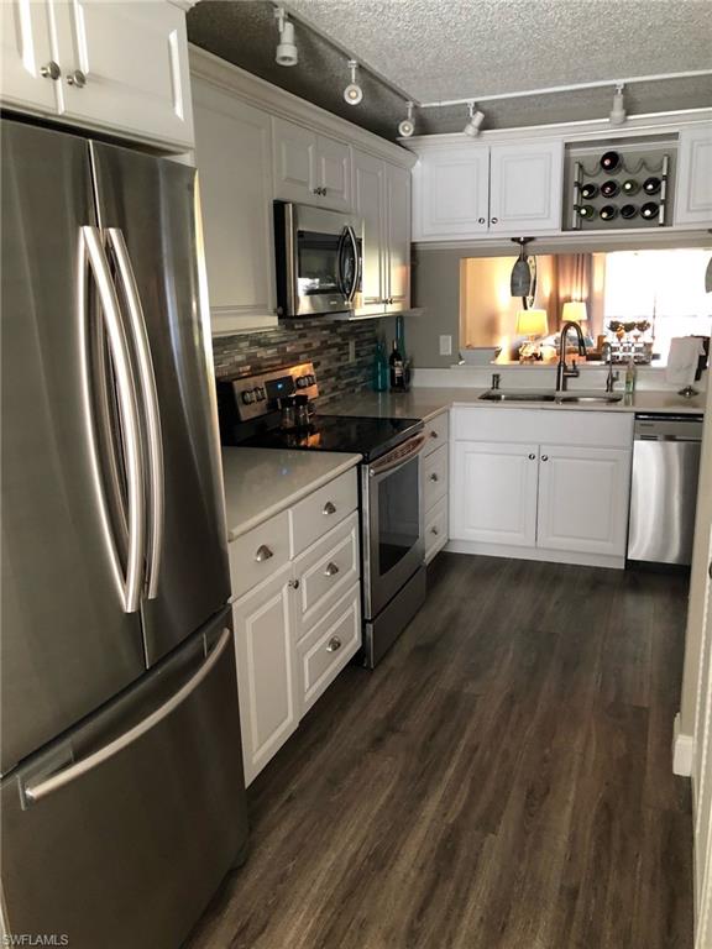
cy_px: 474
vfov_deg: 63.4
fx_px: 768
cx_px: 356
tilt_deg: -13.7
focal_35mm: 28
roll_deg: +1.8
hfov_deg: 49.7
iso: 80
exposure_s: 1/15
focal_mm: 3.99
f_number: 1.8
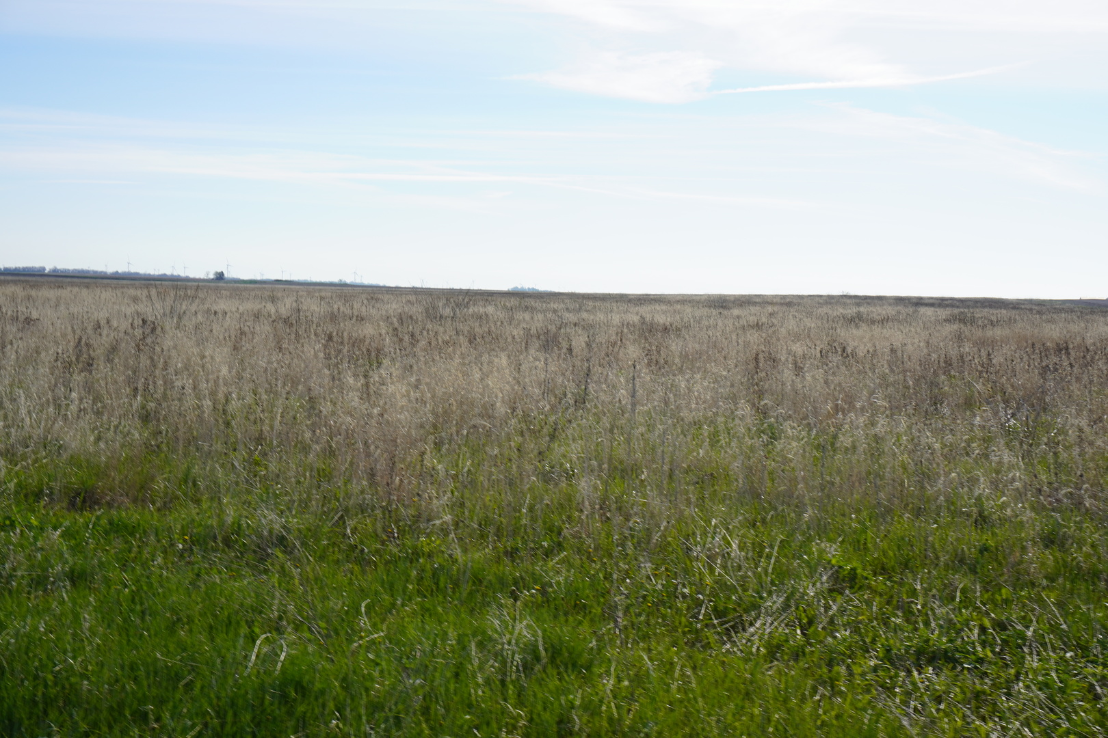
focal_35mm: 50
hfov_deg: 40.0
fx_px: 1523
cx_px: 554
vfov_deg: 27.3
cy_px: 369
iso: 100
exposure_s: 1/125
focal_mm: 33
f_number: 11
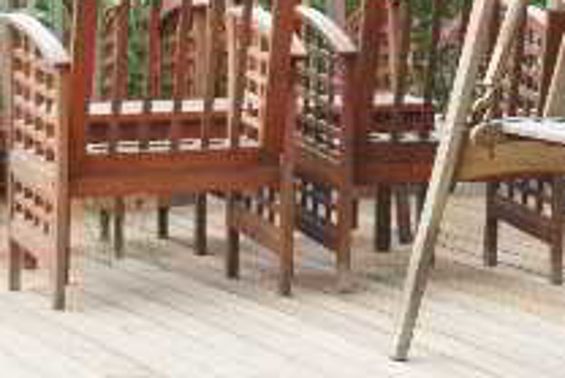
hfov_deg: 8.0
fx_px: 3989
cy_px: -286
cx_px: 736
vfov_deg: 5.3
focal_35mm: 254
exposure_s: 1/250
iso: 400
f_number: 5
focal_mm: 44
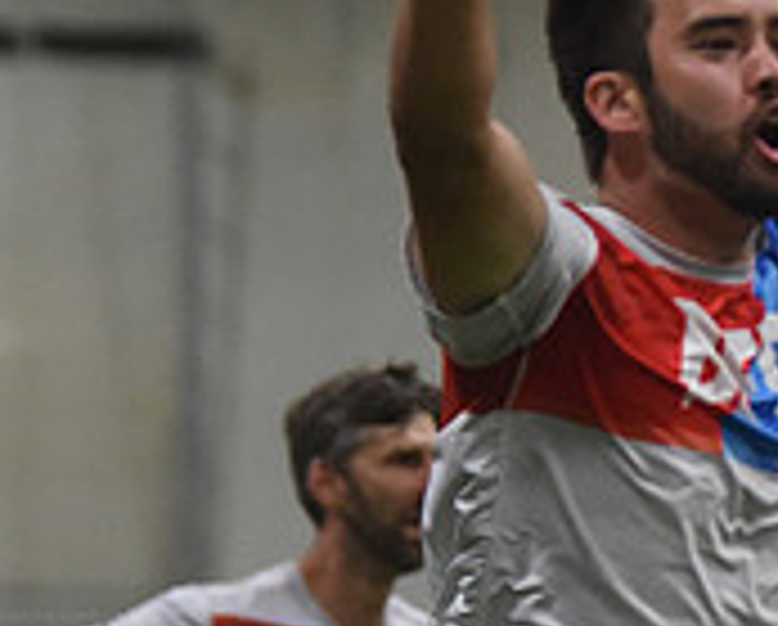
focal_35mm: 329
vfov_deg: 4.7
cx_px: 715
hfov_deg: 5.9
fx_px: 7588
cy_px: 250
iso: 10000
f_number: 2.8
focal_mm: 105
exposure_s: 1/640
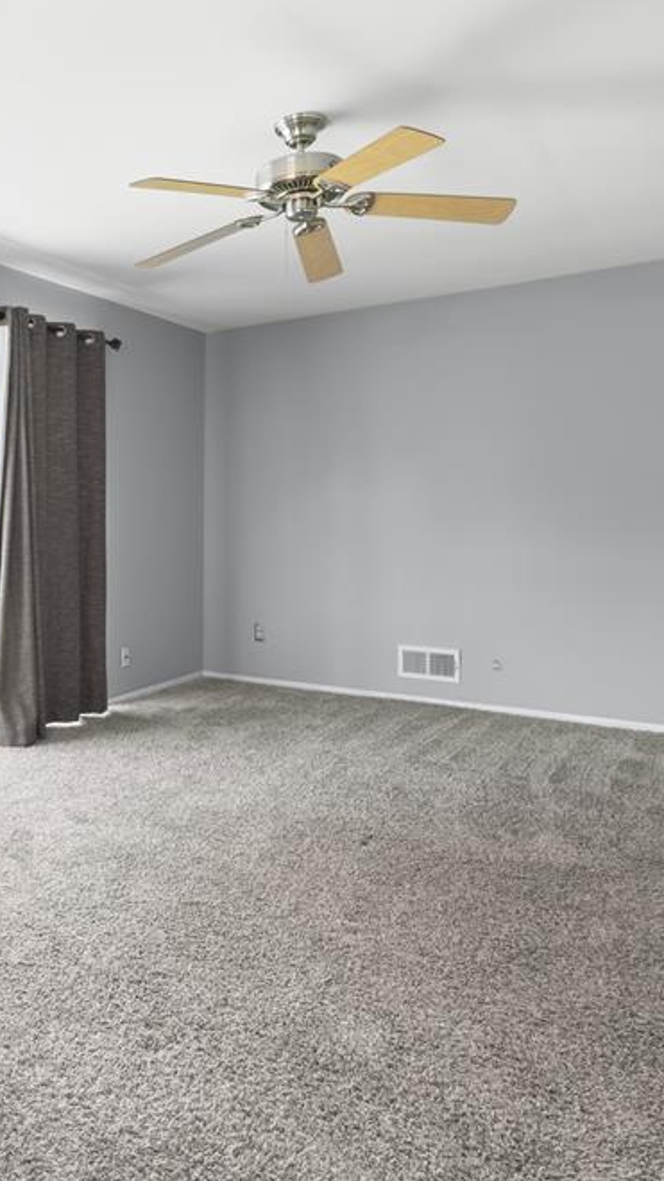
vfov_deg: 71.9
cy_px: 593
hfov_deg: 40.8
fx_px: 814
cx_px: 63
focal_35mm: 26
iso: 100
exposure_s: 1/2.5
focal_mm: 16
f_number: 7.1
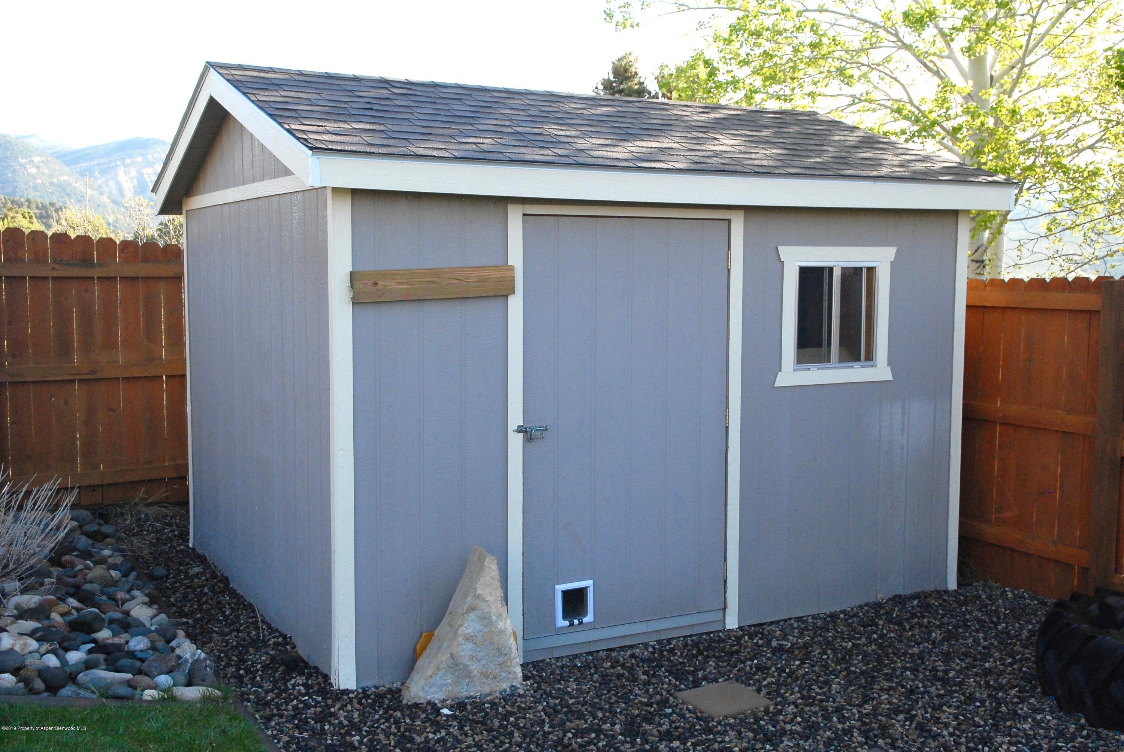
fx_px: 1219
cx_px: 562
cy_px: 376
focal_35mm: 39
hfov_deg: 49.5
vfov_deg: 34.3
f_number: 8
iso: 640
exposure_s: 1/250
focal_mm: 26
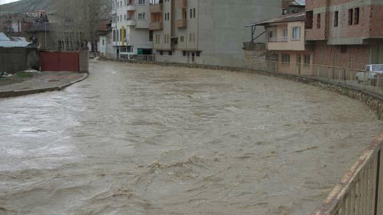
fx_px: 487
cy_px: 112
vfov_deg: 24.9
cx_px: 191
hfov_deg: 42.9
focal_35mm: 48
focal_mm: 9.2
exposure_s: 1/250
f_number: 3.4
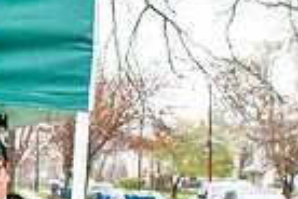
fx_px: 977
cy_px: 264
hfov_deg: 15.5
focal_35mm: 118
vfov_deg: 11.3
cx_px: -192
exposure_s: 1/125
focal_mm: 24
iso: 800
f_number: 6.3
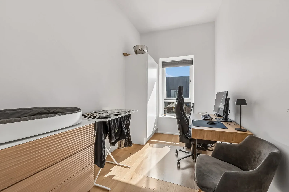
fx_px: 120
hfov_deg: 100.4
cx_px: 144
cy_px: 96
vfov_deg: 77.3
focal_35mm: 15
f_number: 9
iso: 250
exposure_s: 1/100
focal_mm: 10
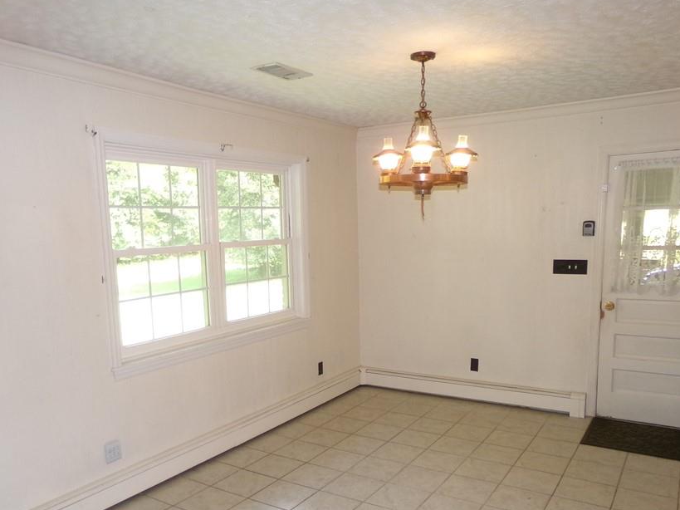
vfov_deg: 46.5
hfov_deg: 60.0
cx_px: 331
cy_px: 312
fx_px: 589
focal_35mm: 30
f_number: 3.7
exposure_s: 1/34
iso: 200
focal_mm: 4.3
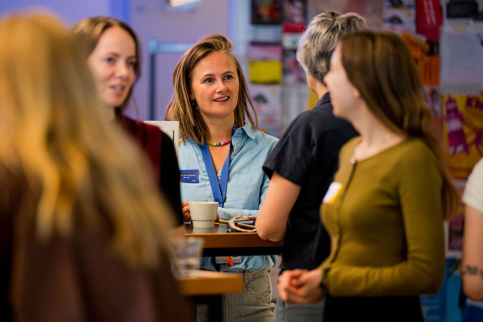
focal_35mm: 248
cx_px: 213
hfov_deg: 8.3
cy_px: 148
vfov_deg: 5.6
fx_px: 3323
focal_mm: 195
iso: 4000
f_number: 2.8
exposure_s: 1/400
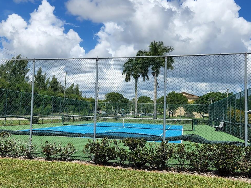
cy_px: 92
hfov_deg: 48.9
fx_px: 276
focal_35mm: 38
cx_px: 114
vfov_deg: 37.7
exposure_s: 1/2593
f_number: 1.8
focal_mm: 5.4
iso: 20
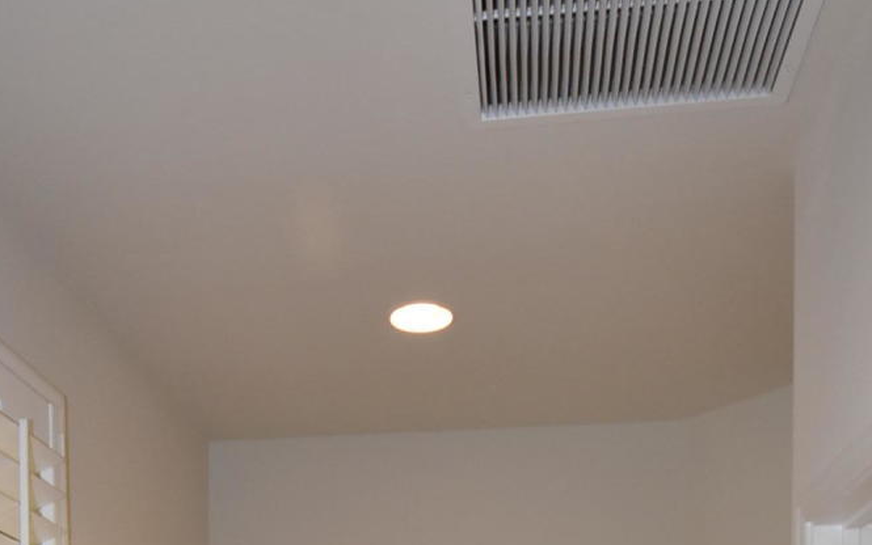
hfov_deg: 43.3
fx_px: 1093
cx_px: 365
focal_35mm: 46
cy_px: 825
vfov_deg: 22.7
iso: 800
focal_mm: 10
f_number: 5
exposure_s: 1/100
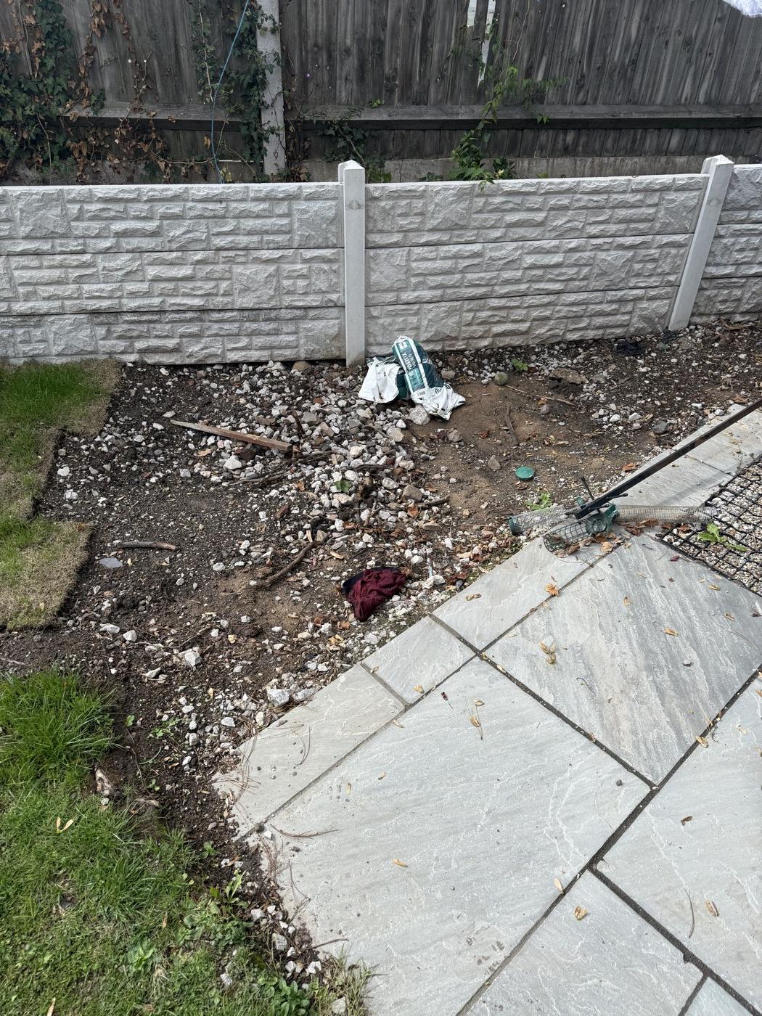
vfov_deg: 71.6
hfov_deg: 56.8
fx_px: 704
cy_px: 508
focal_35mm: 24
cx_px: 381
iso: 80
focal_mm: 6.76
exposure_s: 1/2232
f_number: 1.78
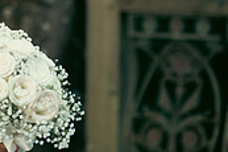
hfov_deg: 4.5
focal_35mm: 454
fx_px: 2873
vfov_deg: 3.0
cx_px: -98
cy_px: -18
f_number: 3.5
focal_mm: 135
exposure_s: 1/200
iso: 160
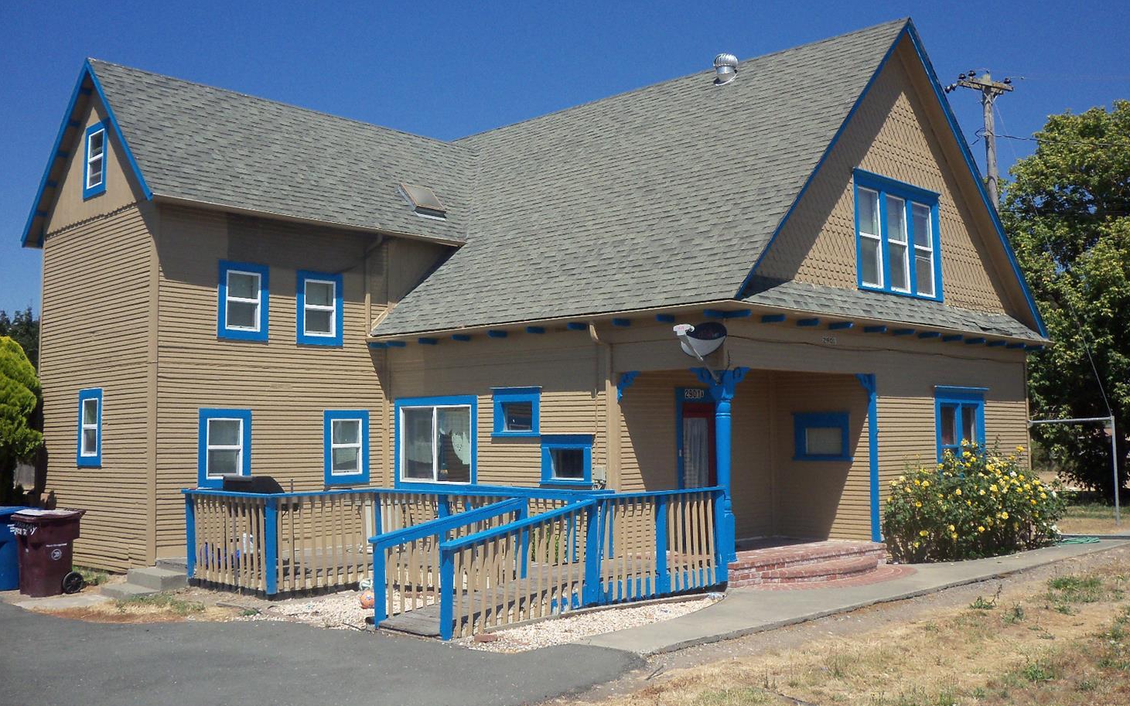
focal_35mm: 37
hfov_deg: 52.7
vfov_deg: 34.4
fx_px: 1139
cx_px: 578
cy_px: 310
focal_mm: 5.7
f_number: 8.8
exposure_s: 1/200
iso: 80
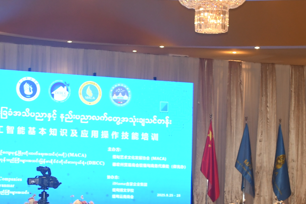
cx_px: 65
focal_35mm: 126
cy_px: 132
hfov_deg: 16.2
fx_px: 1071
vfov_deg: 10.9
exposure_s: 1/60
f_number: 5.6
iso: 640
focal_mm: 32
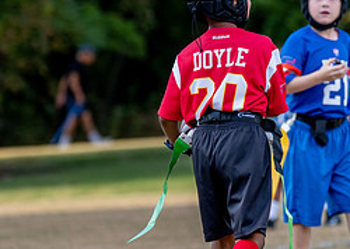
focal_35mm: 387
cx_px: 263
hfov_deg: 5.2
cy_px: 164
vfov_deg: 3.7
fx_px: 3843
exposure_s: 1/1600
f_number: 2.8
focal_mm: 119
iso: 250
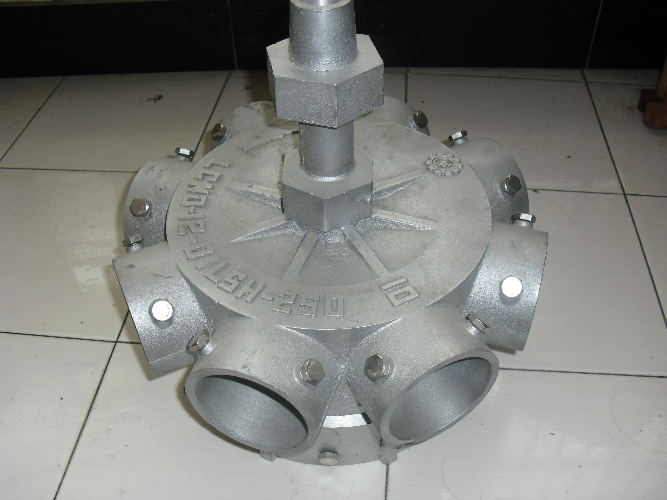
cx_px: 334
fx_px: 694
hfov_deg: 51.4
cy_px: 250
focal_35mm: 36
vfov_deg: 39.7
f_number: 3.1
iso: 100
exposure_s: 1/60
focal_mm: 6.3
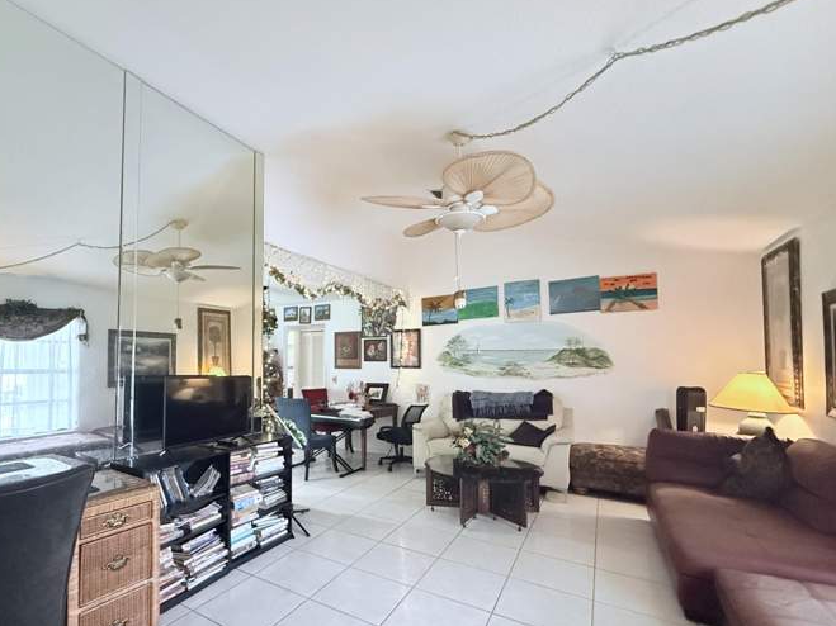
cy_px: 351
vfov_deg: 74.4
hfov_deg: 89.8
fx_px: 410
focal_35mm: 17
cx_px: 331
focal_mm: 2.22
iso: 1250
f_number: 2.2
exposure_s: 1/60
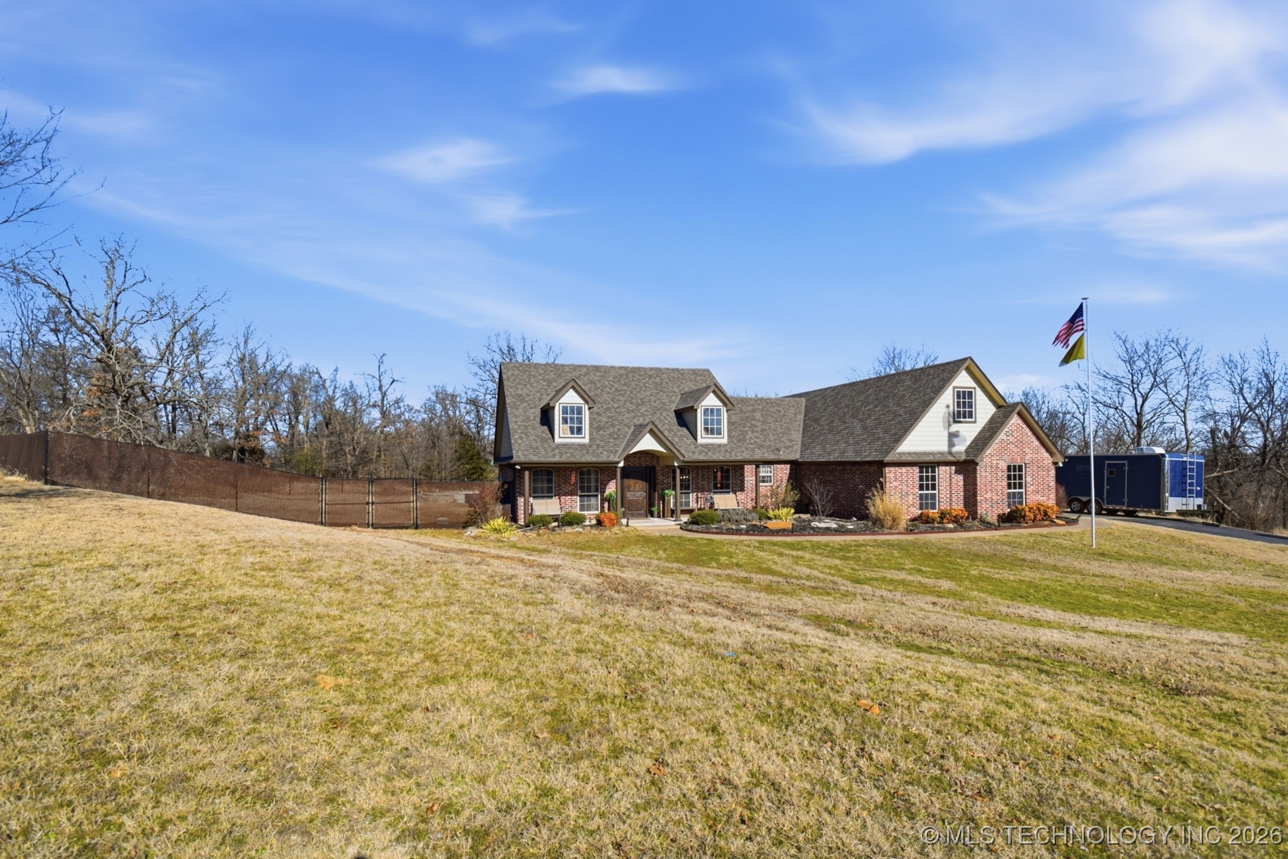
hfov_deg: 95.0
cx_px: 644
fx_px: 590
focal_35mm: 16
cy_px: 430
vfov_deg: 72.1
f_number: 13
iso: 250
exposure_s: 1/2500
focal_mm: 11
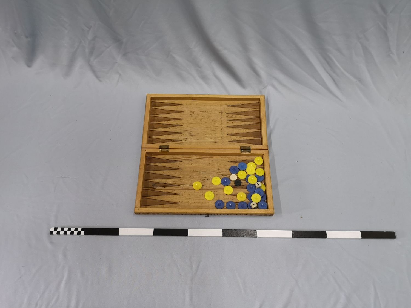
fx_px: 321
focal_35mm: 27
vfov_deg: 51.4
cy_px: 154
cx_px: 206
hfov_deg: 65.3
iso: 400
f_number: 1.8
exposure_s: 1/33.3
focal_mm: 5.58
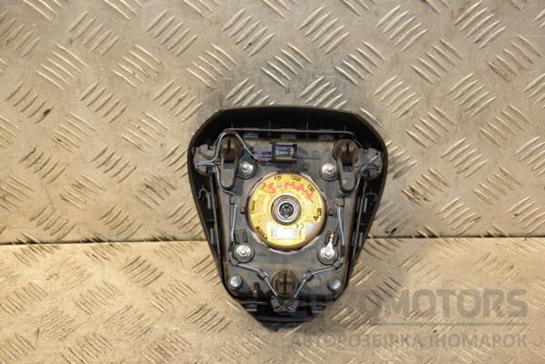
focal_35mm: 72
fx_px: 1090
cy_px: 182
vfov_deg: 18.9
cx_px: 272
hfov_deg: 28.1
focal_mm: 48
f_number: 4.8
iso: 800
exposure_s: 1/160
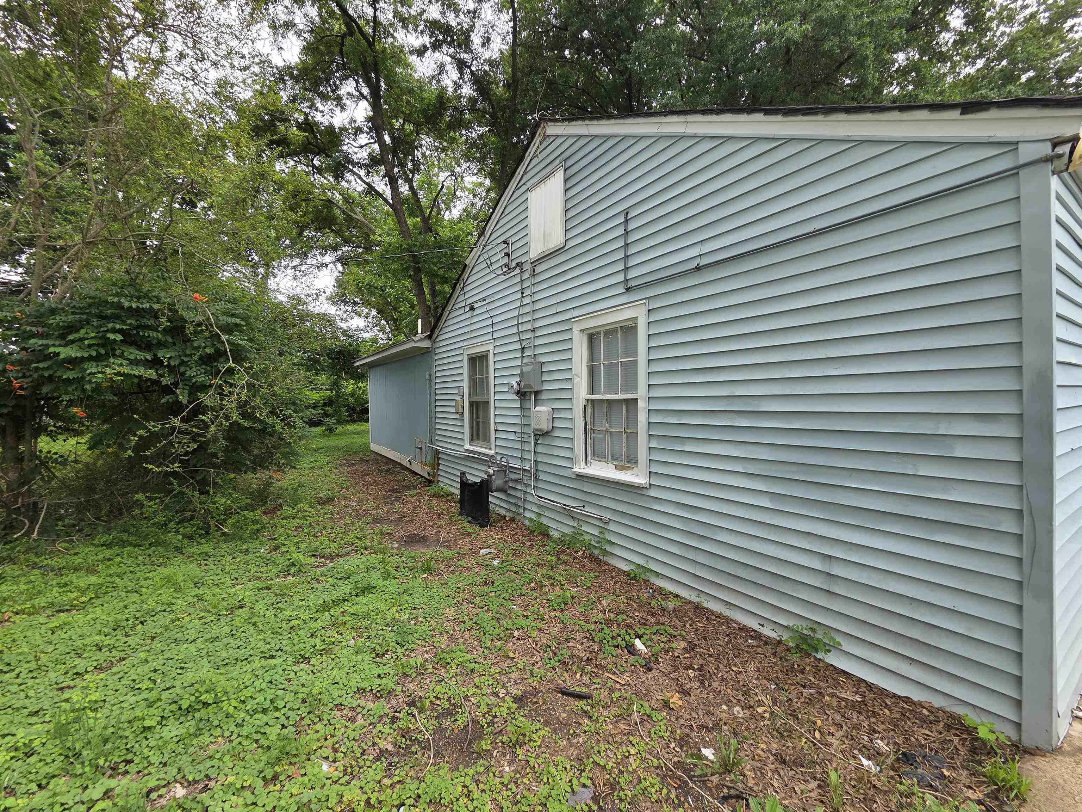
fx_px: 406
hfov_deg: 106.2
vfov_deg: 89.9
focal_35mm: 13
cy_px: 406
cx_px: 541
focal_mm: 2.2
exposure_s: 1/487
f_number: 2.2
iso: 50
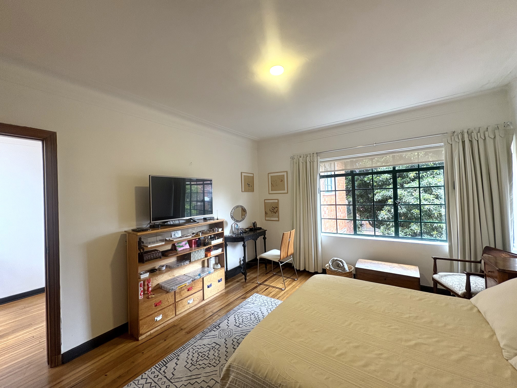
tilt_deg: +0.6
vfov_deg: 85.7
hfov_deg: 102.1
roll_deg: +2.4
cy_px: 194
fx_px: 209
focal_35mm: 14
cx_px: 258
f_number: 2.2
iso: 160
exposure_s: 1/120
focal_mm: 2.22
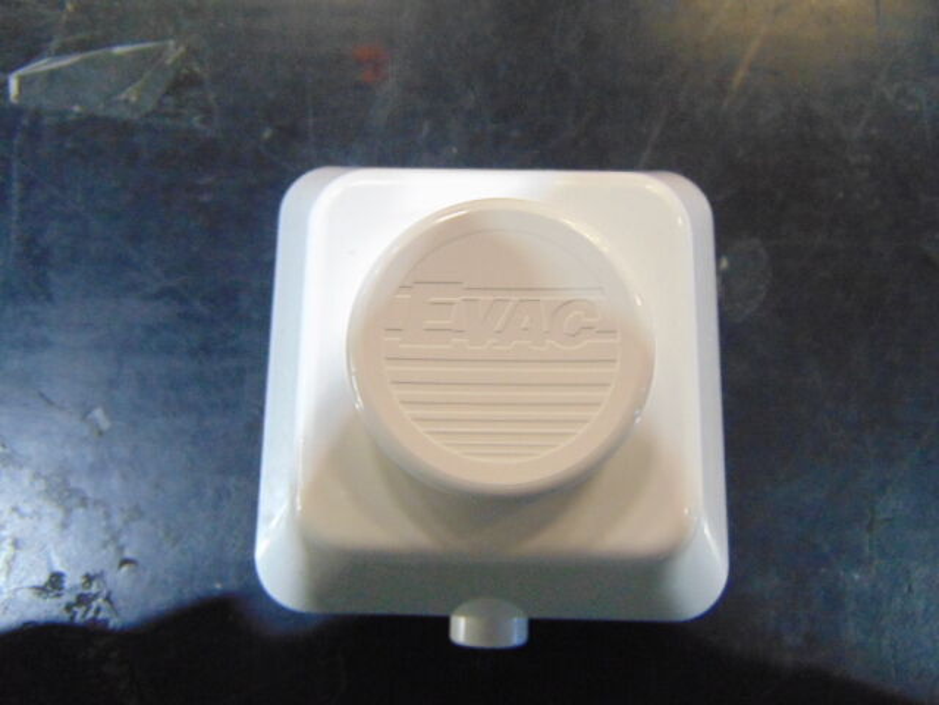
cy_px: 352
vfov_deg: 54.9
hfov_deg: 69.4
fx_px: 678
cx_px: 470
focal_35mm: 25
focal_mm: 4.5
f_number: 3
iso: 400
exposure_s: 1/20
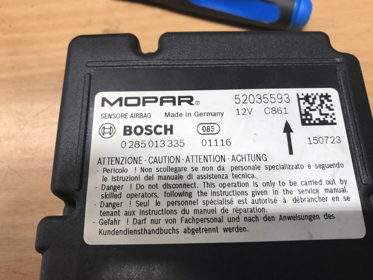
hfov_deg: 63.5
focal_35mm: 28
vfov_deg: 49.7
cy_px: 140
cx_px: 186
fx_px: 302
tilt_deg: -69.3
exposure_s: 1/50
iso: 25
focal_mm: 3.99
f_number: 1.8
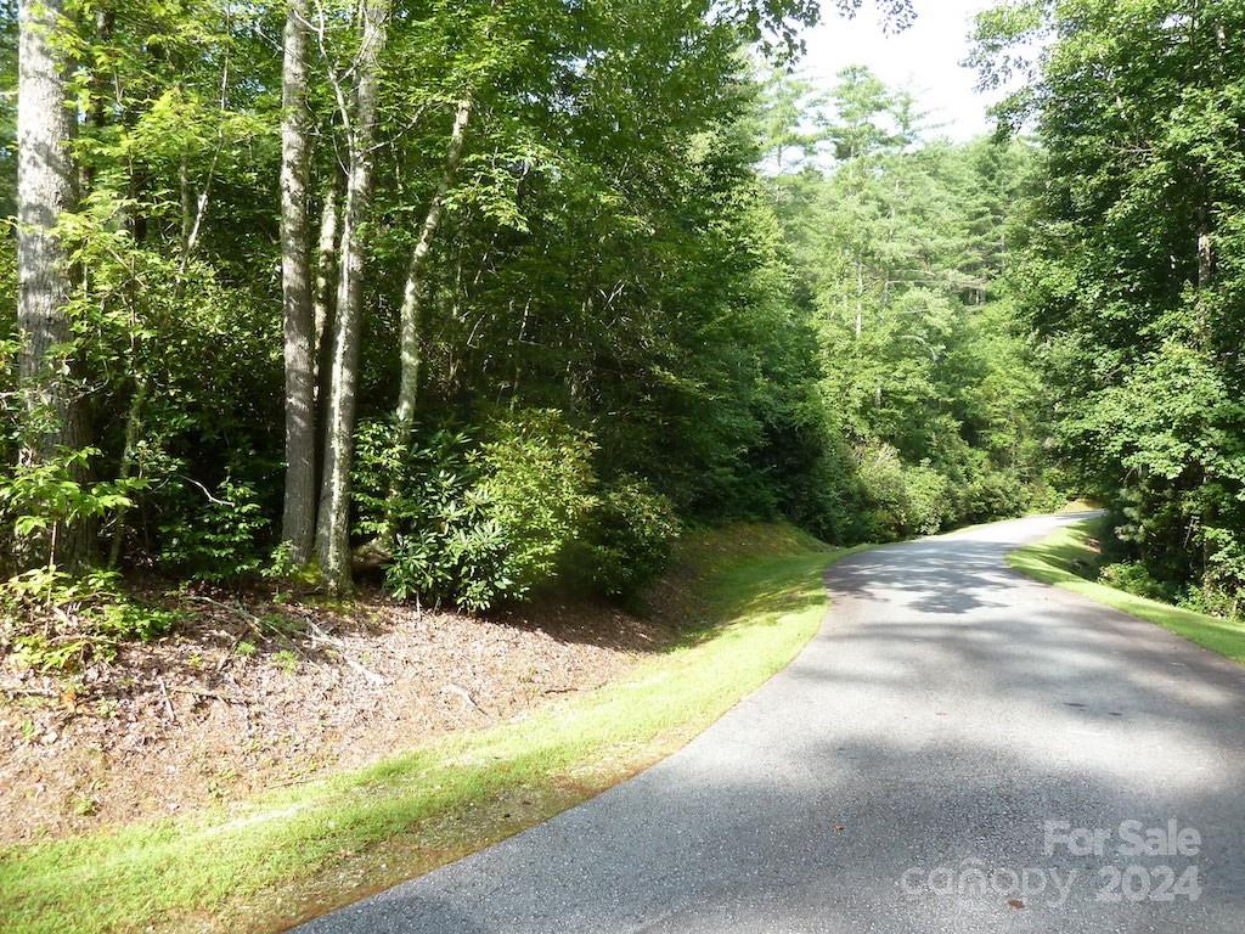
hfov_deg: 69.4
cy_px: 467
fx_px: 899
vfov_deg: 54.9
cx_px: 622
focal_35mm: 25
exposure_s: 1/200
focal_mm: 4.1
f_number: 3.3
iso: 160
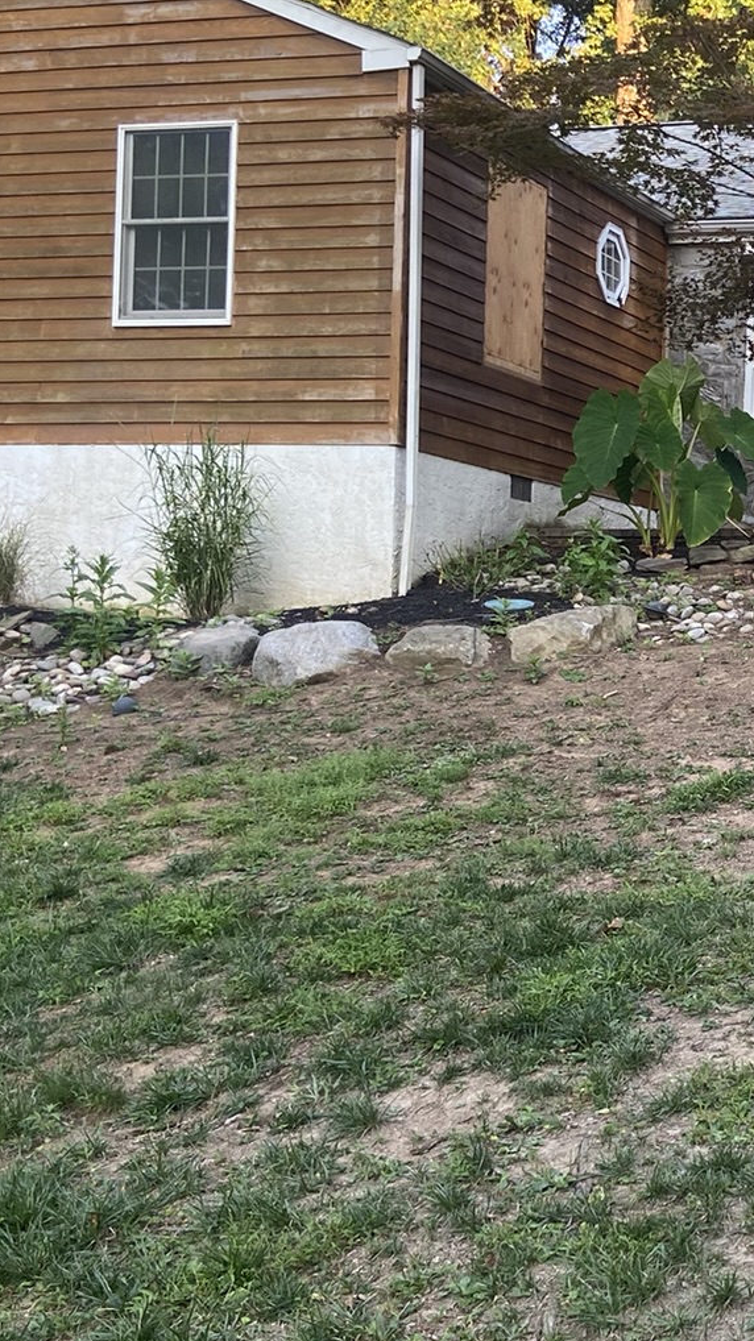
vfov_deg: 36.6
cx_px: 776
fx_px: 2028
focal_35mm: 57
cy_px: 643
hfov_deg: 20.3
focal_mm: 4.25
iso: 50
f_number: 1.8
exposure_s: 1/121
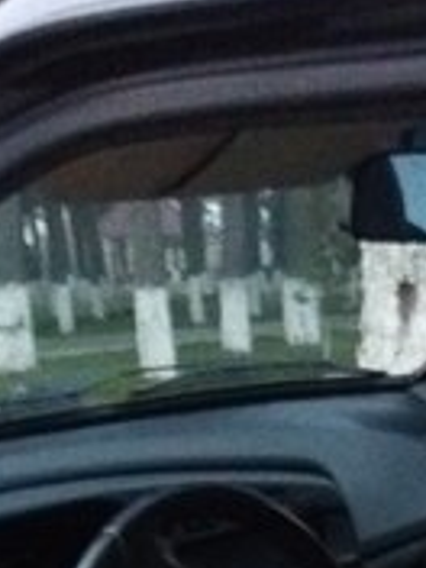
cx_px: 265
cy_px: 713
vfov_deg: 22.4
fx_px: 1296
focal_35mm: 79
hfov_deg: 18.6
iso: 1250
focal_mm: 3.7
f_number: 1.9
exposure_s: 1/17
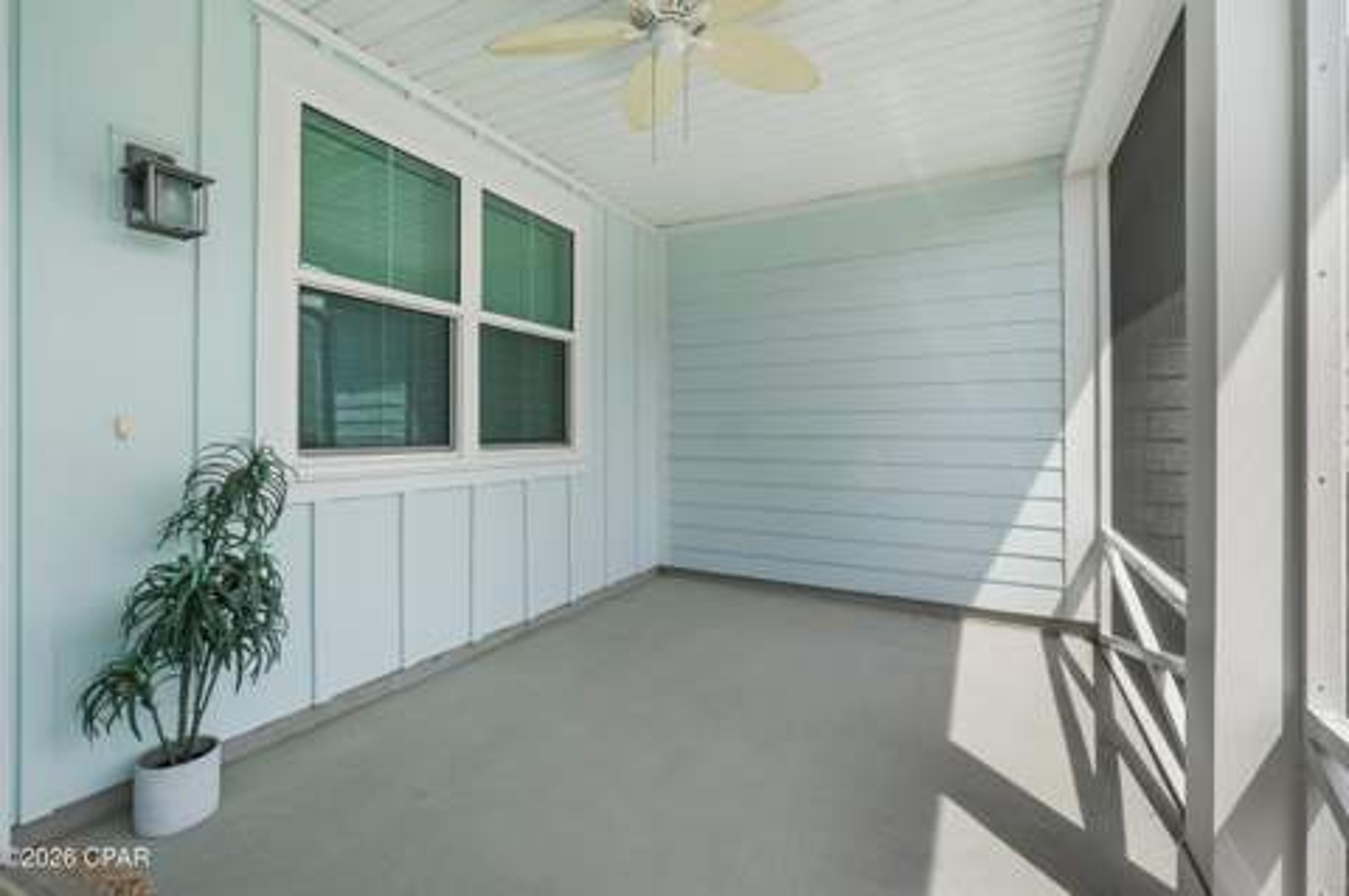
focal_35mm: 15
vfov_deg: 77.2
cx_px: 674
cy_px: 448
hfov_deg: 100.4
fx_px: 561
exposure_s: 1/20
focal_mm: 10
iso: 100
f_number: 6.3
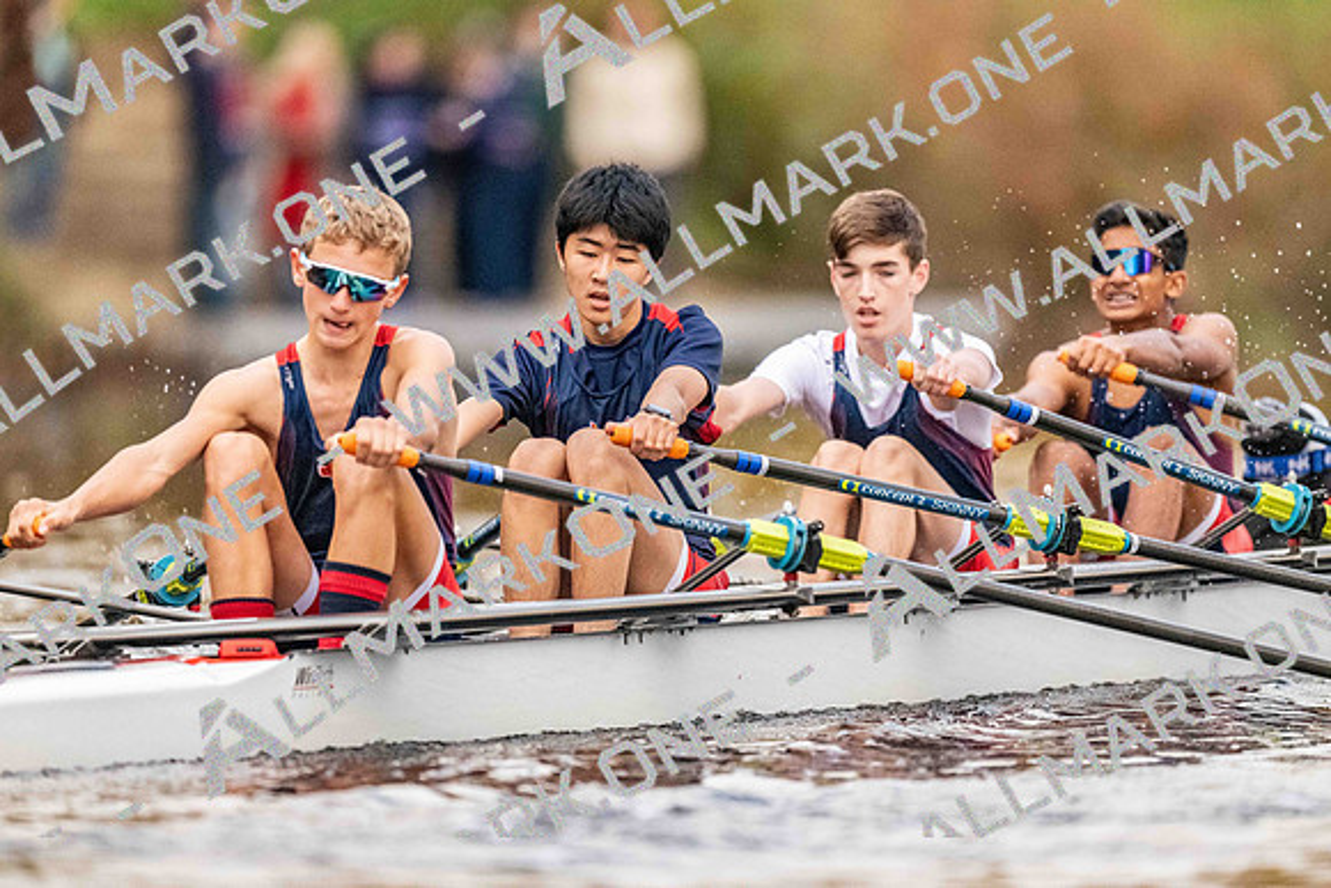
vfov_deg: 2.3
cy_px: 444
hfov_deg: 3.4
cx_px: 666
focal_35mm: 600
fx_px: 22187
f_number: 4
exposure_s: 1/2500
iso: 9000
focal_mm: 600
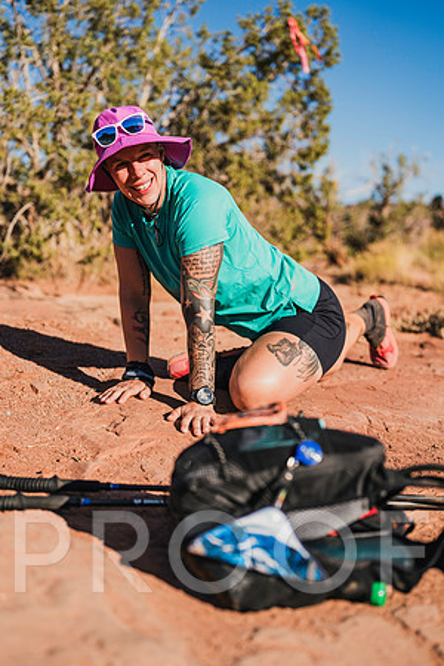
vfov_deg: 39.6
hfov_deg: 27.0
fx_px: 925
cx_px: 222
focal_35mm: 50
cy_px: 333
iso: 100
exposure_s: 1/3200
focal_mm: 50
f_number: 2.2
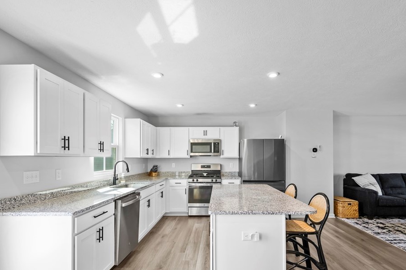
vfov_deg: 66.9
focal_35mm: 18
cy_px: 158
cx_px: 216
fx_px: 203
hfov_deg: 89.9
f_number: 8
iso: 400
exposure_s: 1/13
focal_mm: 15
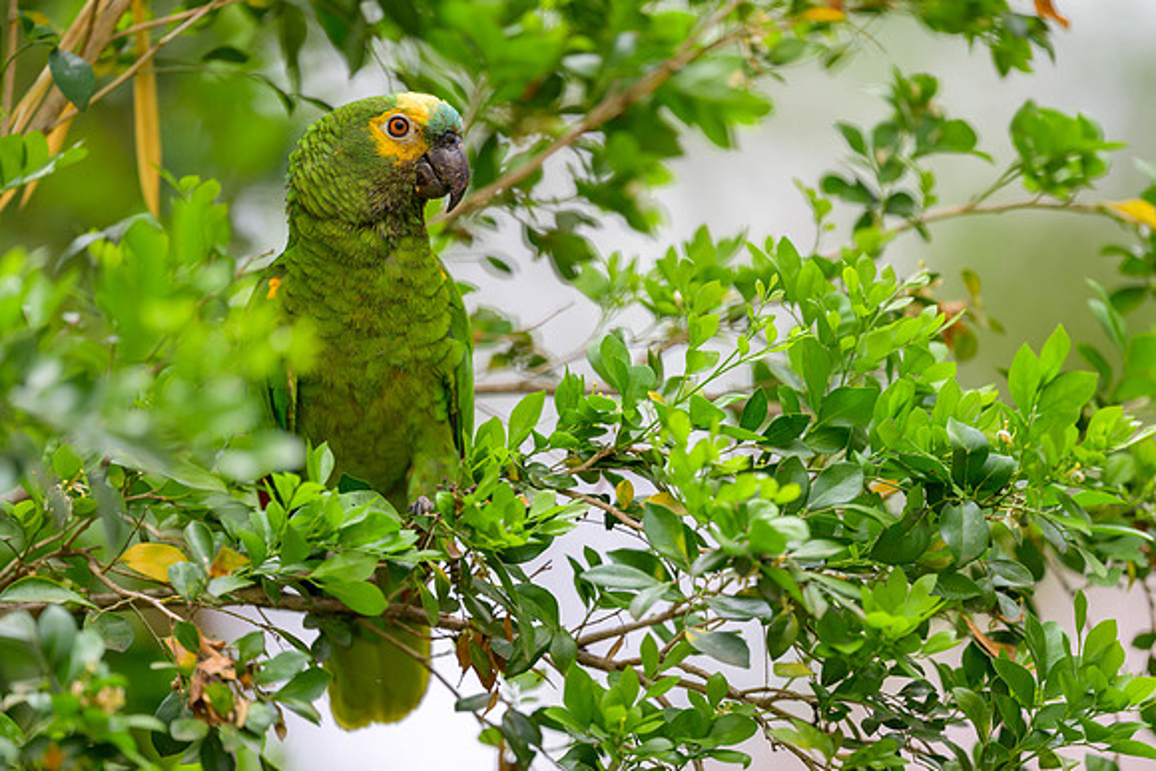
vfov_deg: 3.1
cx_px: 590
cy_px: 428
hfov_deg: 4.6
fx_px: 14247
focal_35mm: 444
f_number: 2.8
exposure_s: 1/1250
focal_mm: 400
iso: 220
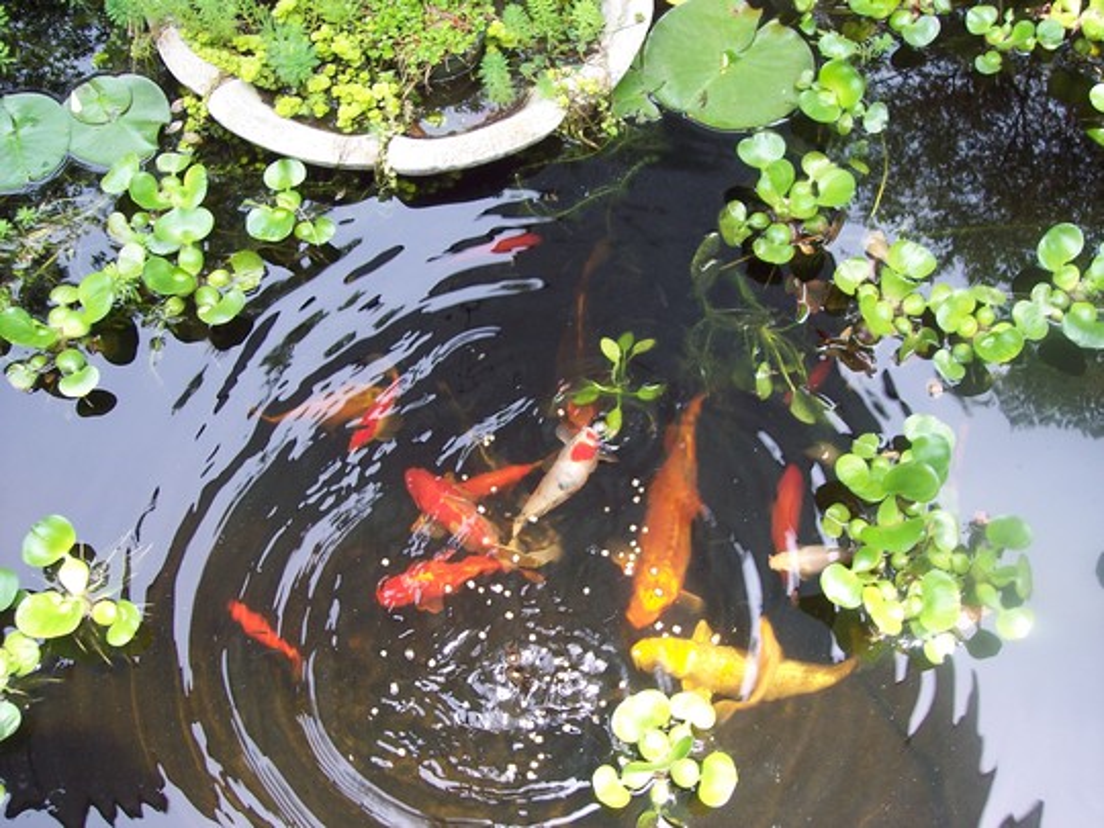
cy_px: 414
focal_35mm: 39
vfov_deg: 36.8
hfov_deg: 47.9
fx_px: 1244
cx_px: 552
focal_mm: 8
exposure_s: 1/60
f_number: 3.4
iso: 100
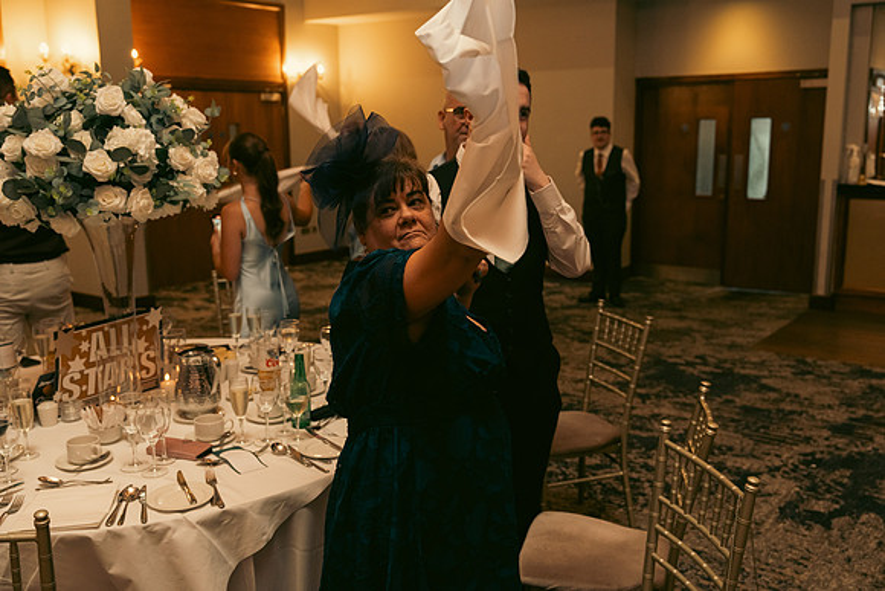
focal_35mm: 35
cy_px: 296
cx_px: 442
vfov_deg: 37.9
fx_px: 861
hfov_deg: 54.4
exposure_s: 1/160
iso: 2500
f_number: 3.5
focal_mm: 35
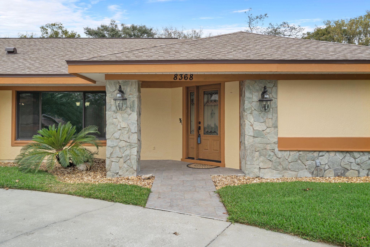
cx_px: 185
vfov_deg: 43.6
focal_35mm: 30
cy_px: 124
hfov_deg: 61.9
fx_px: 308
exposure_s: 1/125
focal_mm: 30
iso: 100
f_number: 8
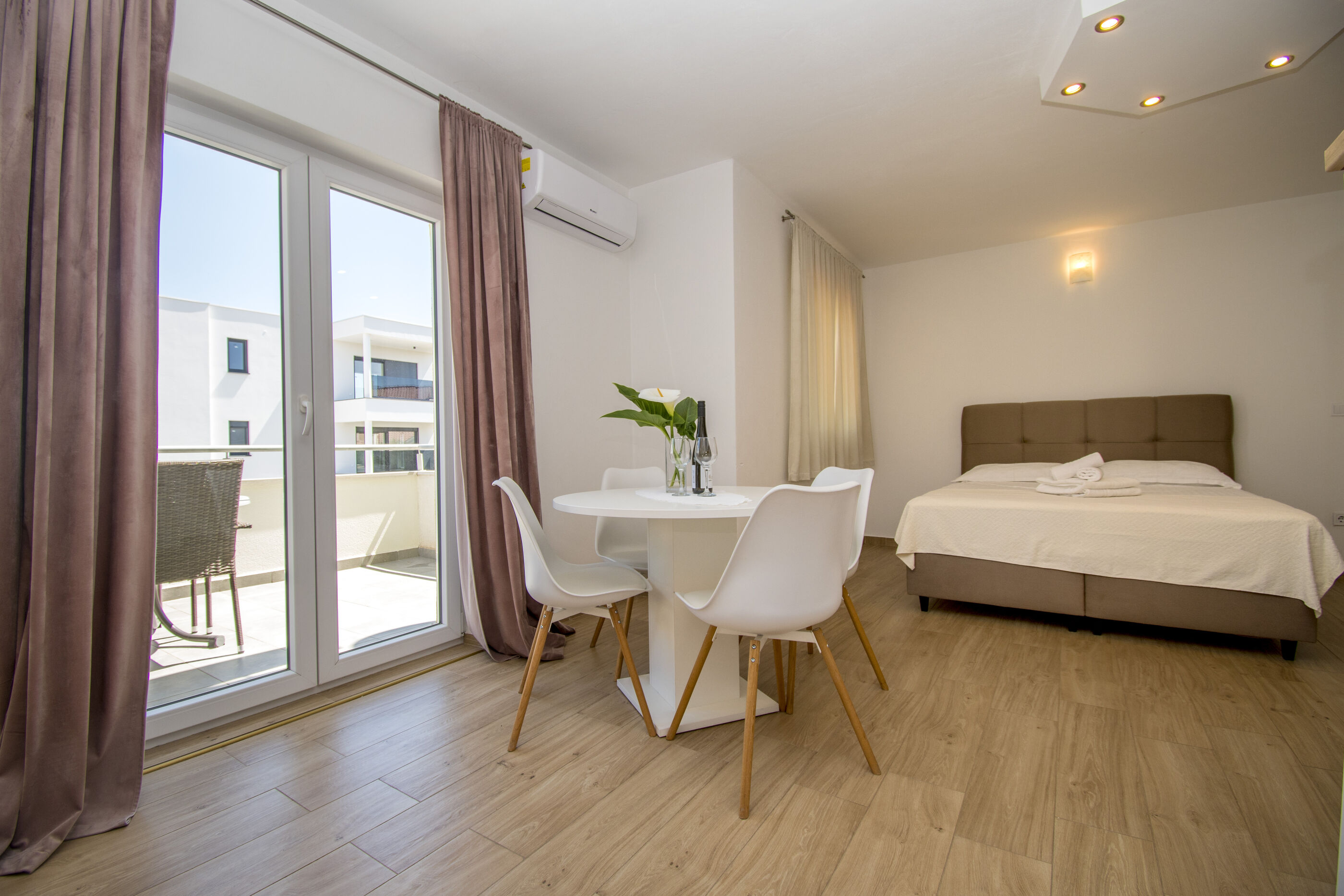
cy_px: 448
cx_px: 672
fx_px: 560
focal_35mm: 15
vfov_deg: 77.3
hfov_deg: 100.4
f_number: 5.6
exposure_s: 1/125
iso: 180
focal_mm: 10
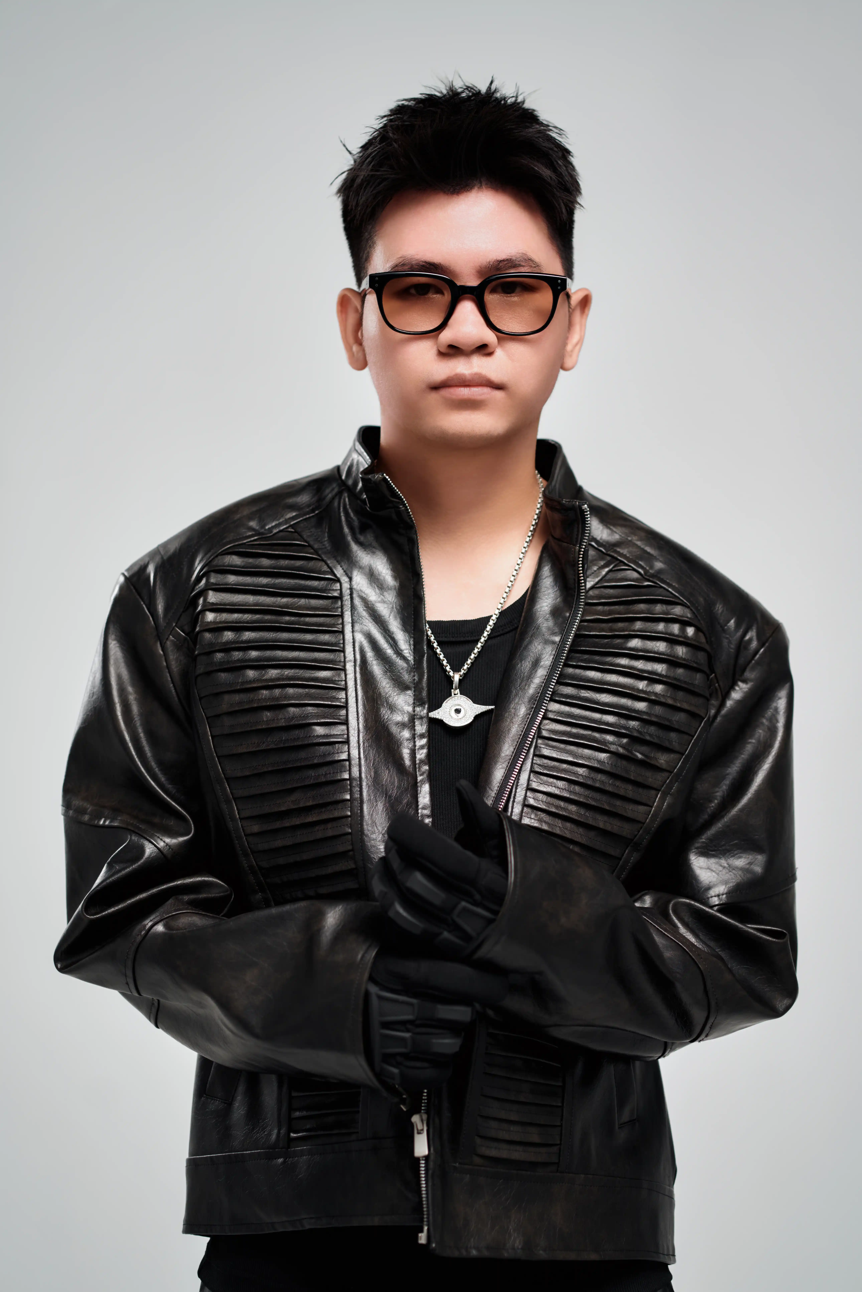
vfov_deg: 23.9
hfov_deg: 16.1
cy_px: 646
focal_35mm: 85
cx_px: 431
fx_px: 3052
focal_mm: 85
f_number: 2.8
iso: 100
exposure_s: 1/160
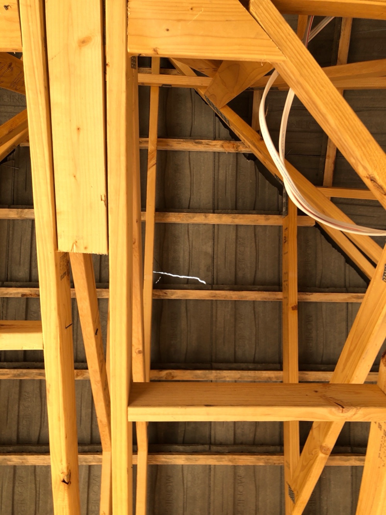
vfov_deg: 63.4
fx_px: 416
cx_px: 193
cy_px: 258
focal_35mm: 28
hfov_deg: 49.8
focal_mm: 4
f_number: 1.8
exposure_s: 1/120
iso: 20
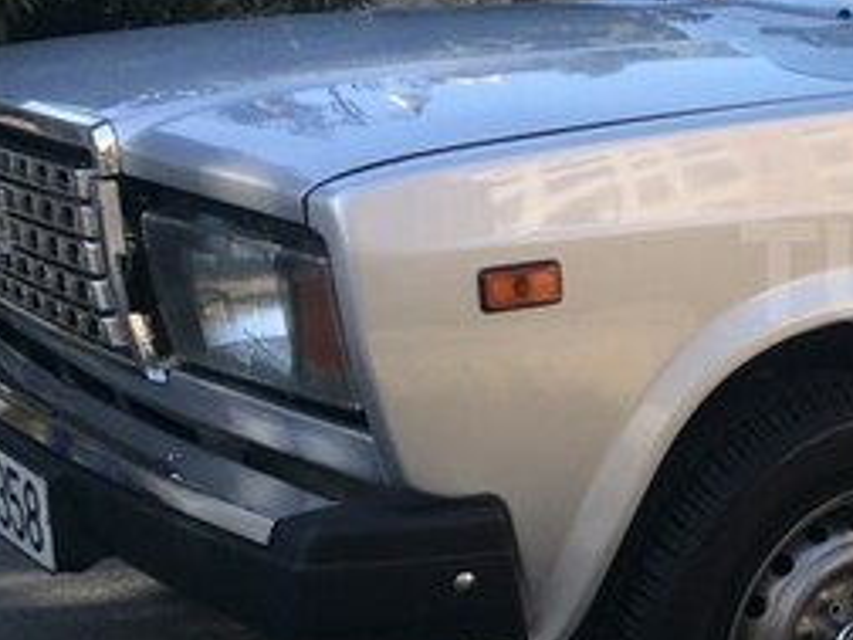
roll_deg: +2.3
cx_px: 1087
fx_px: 1873
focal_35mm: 76
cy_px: 273
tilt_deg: -6.5
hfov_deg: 23.0
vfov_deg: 19.4
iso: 32
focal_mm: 4.15
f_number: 2.2
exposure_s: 1/513
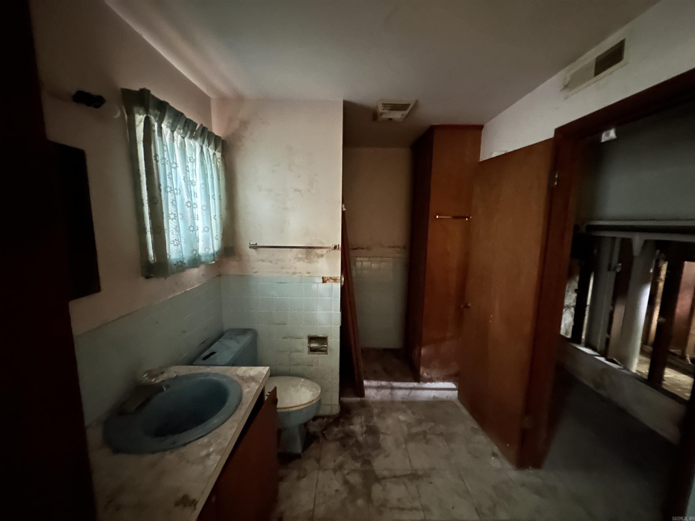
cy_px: 260
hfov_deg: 102.1
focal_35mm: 14
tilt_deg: -7.9
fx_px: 281
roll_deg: -0.2
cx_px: 348
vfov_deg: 85.7
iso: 2500
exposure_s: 1/8
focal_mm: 2.22
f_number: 2.2
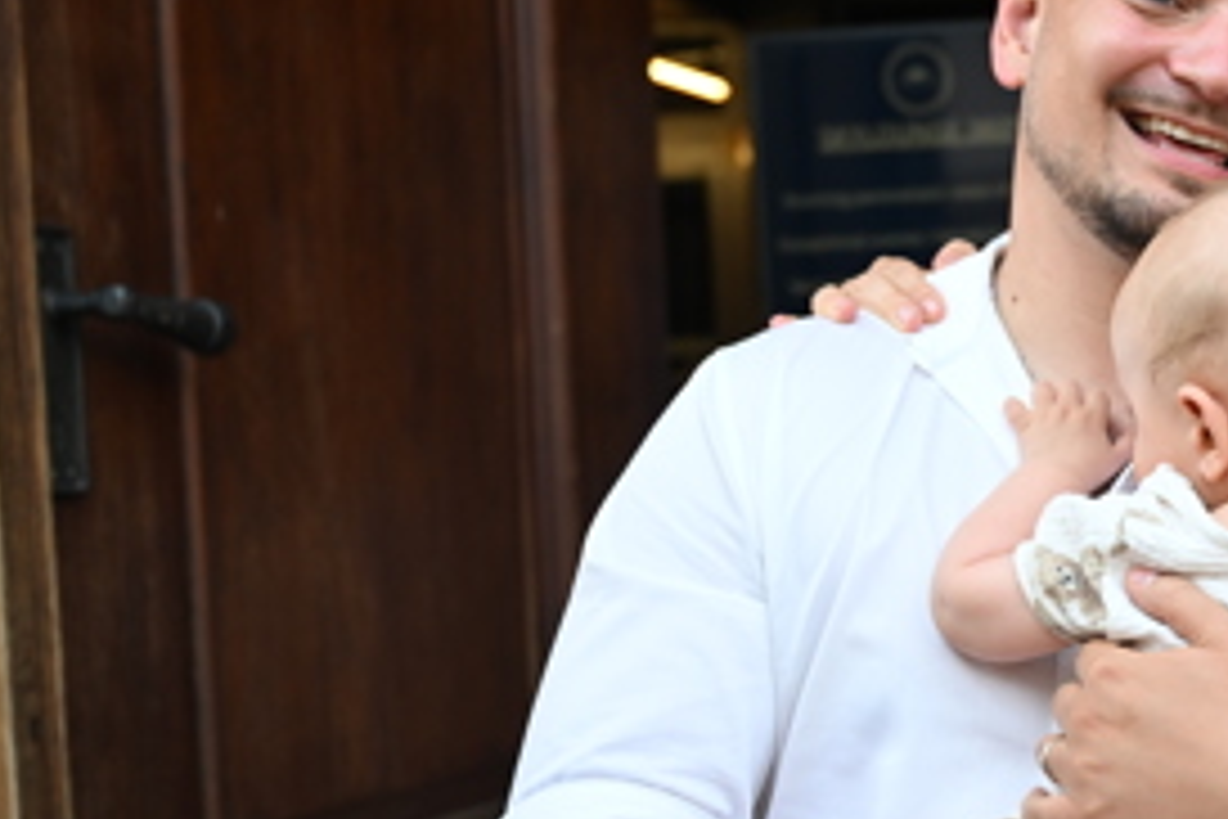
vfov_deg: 16.4
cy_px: 720
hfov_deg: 23.4
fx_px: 2806
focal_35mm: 82
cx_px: 1291
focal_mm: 32.5
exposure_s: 1/1000
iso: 800
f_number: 2.8
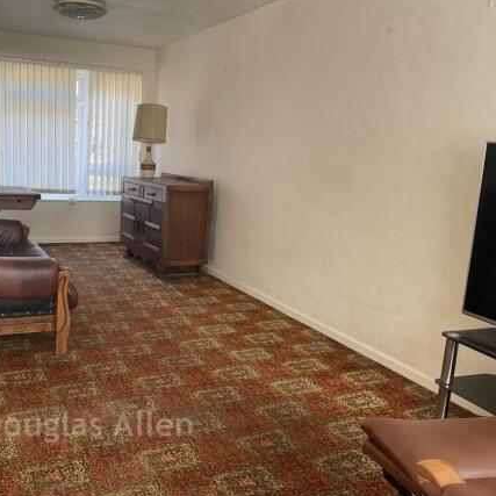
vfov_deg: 47.2
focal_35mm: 35
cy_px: 251
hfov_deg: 46.5
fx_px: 567
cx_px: 166
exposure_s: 1/104
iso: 64
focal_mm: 3
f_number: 1.8
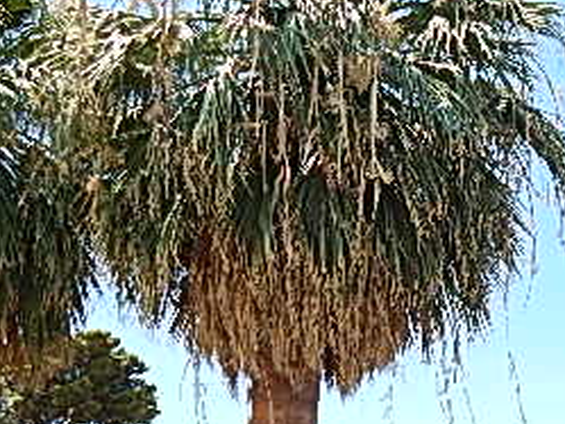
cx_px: 526
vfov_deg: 24.3
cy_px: 365
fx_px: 963
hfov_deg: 30.9
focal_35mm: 59
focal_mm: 4
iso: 125
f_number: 3
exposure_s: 1/800
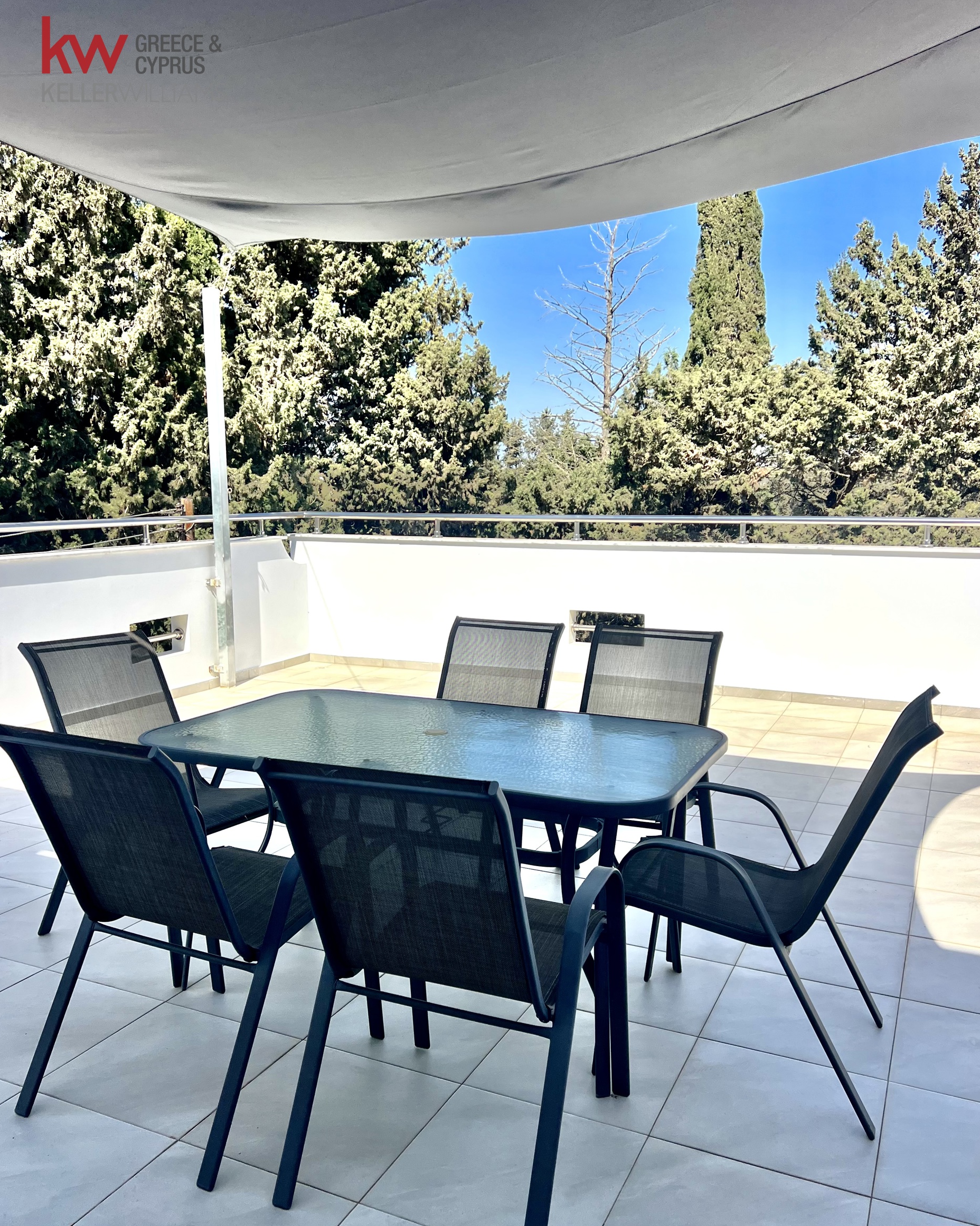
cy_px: 633
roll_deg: +0.2
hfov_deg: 51.5
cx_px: 488
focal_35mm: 28
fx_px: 1015
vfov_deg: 62.2
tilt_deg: -7.1
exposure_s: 1/5076
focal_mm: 5.7
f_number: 1.5
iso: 50
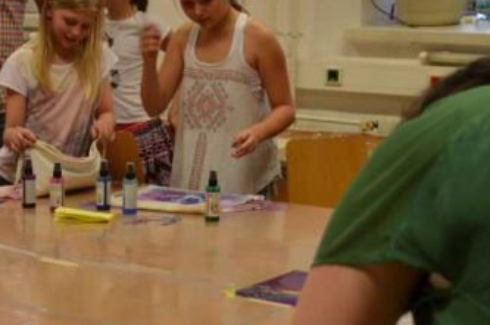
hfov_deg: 20.7
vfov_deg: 13.9
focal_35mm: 98
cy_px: 221
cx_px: 125
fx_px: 1332
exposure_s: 1/60
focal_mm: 34
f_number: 5
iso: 560
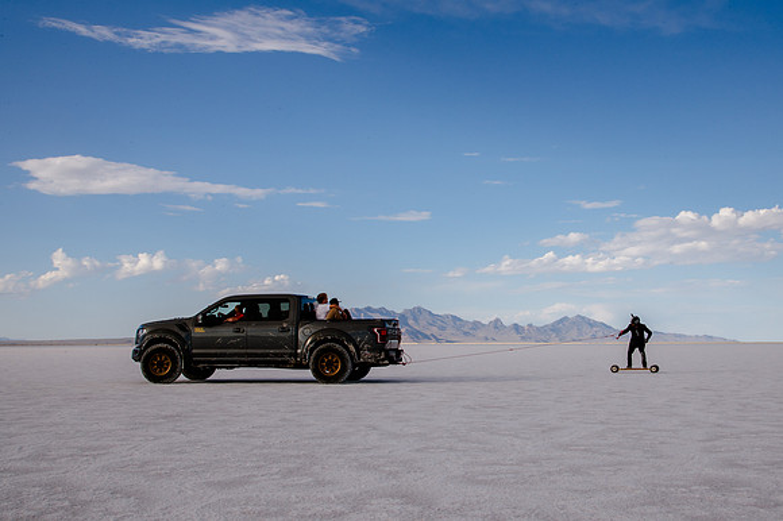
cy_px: 258
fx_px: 870
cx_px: 457
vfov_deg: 33.3
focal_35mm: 40
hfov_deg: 48.3
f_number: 22
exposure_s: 1/160
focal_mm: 32
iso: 200
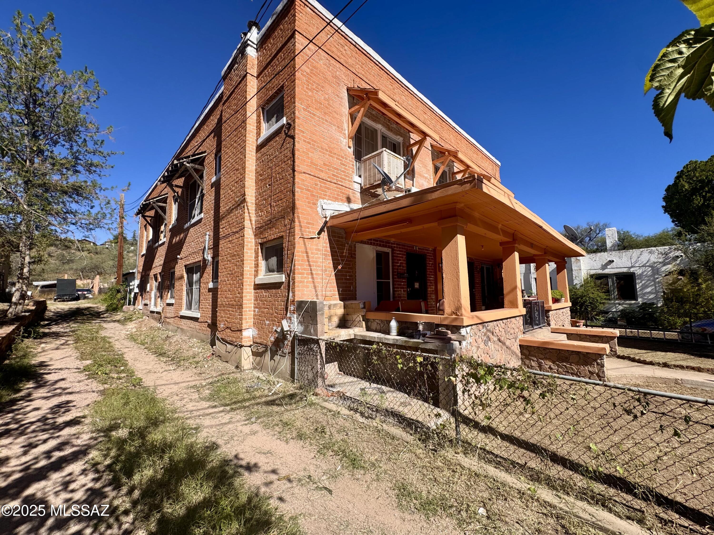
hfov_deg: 102.1
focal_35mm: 14
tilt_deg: +5.4
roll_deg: +0.3
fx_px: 289
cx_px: 357
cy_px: 268
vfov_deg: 85.7
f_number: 2.2
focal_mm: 2.22
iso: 50
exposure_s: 1/2028
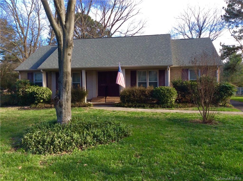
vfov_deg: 44.0
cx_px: 122
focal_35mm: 32
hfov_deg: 56.9
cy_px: 90
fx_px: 224
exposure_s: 1/314
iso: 32
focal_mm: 3.3
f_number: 2.4
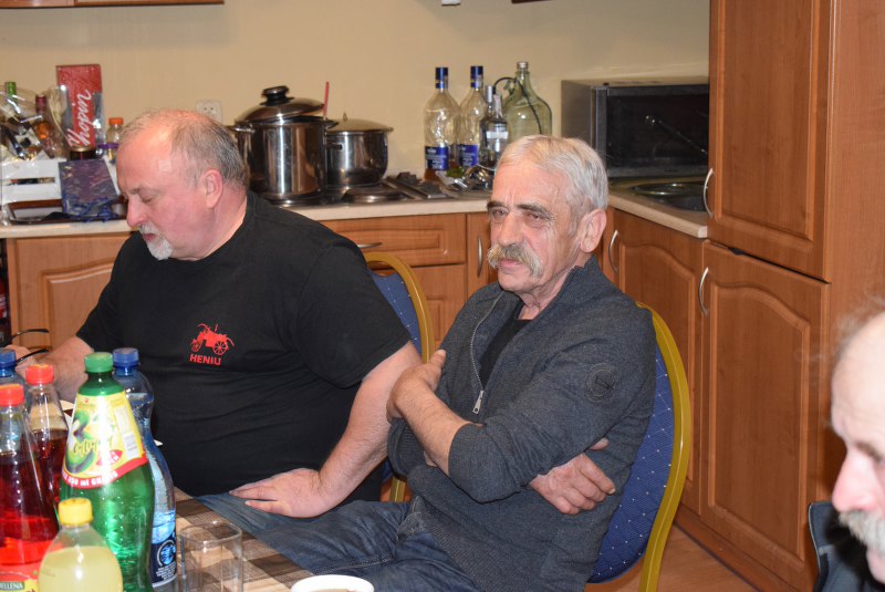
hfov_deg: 29.8
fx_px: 1661
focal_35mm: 68
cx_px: 442
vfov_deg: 20.2
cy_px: 296
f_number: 5
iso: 3200
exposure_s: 1/60
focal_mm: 45
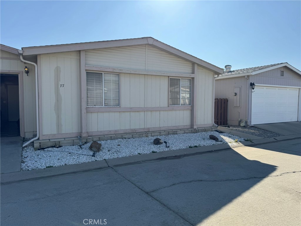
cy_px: 113
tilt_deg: -3.2
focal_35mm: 24
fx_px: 209
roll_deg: +1.9
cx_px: 150
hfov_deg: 71.6
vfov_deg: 56.8
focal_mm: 6.76
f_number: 1.78
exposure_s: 1/4950
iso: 80
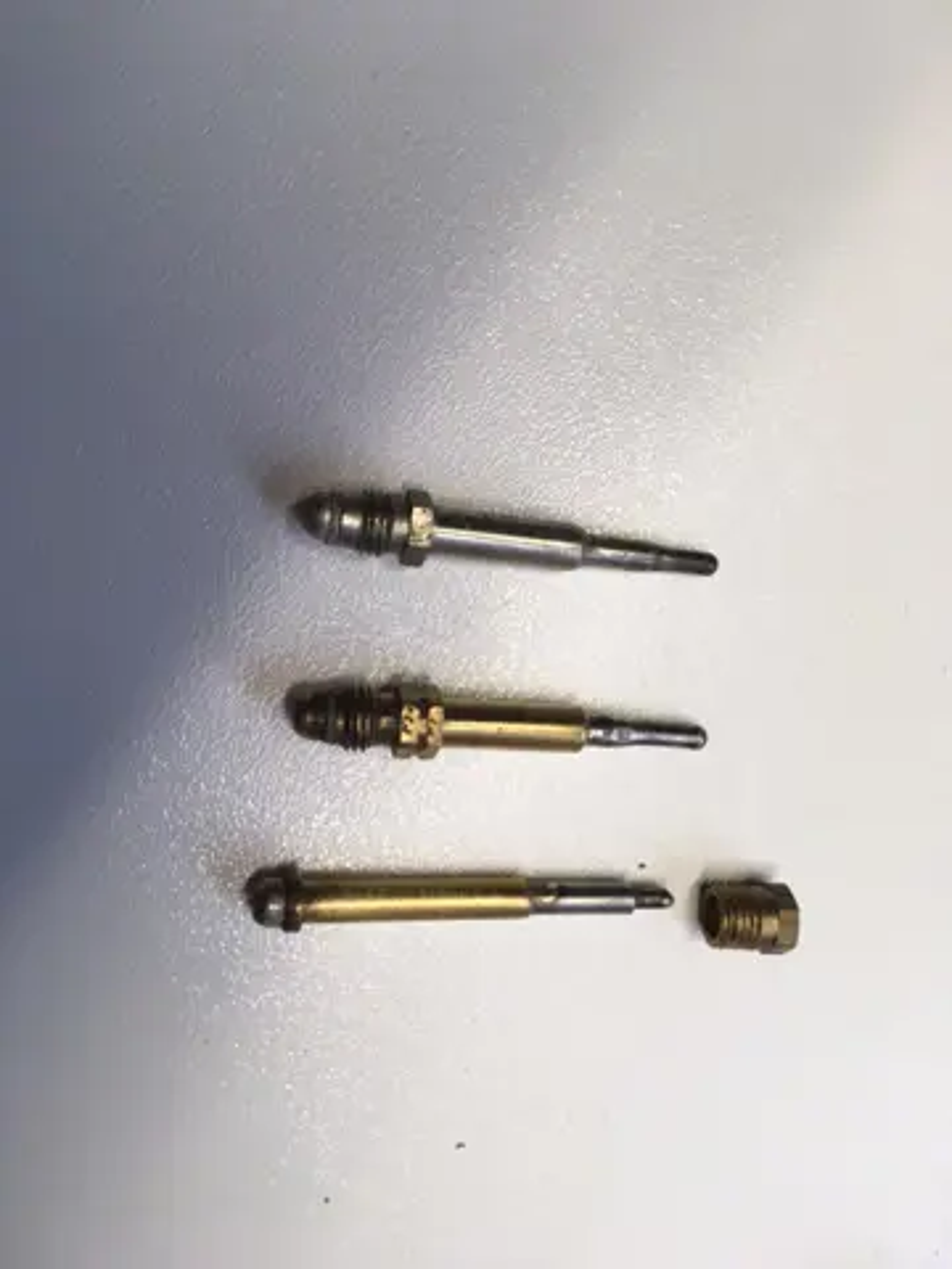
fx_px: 1063
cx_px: 476
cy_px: 634
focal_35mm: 29
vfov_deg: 61.7
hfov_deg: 48.2
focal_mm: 4.15
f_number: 2.2
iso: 32
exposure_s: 1/33
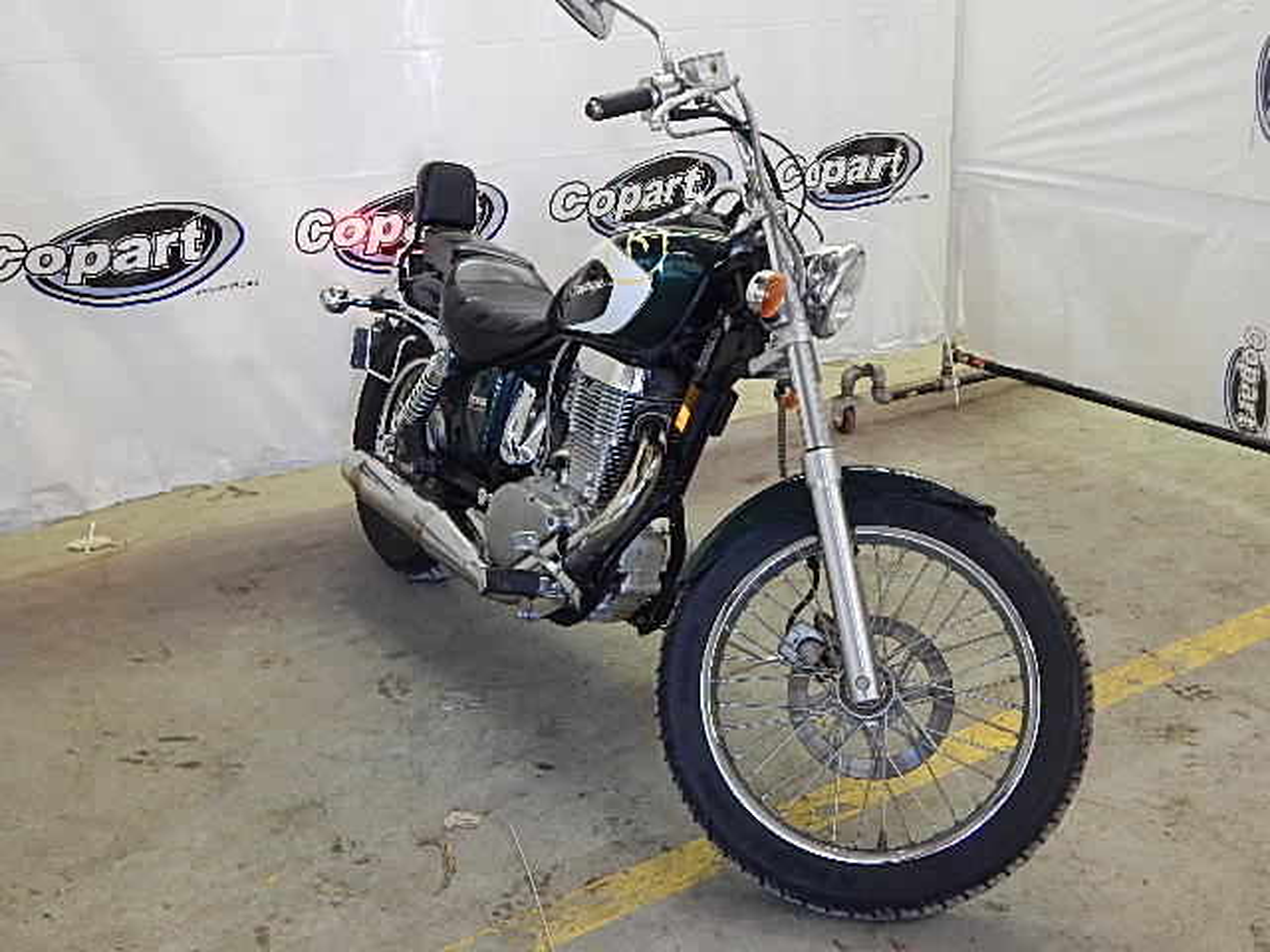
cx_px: 635
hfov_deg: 49.0
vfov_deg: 37.7
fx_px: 1394
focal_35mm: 38
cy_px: 476
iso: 400
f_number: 3.4
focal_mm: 6.8
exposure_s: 1/30
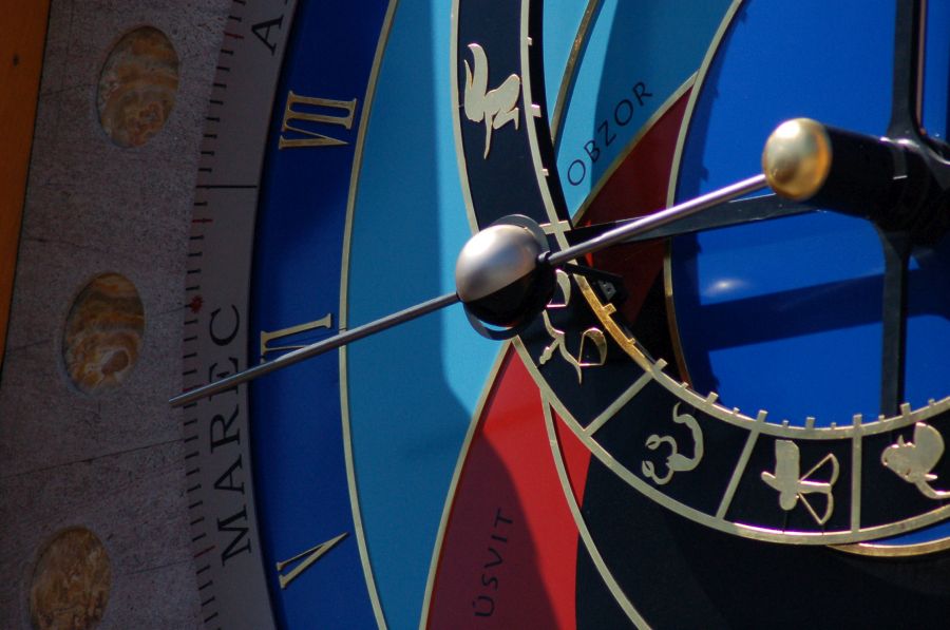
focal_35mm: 450
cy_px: 315
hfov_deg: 4.6
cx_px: 475
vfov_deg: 3.0
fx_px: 11856
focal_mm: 300
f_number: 6.3
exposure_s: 1/2500
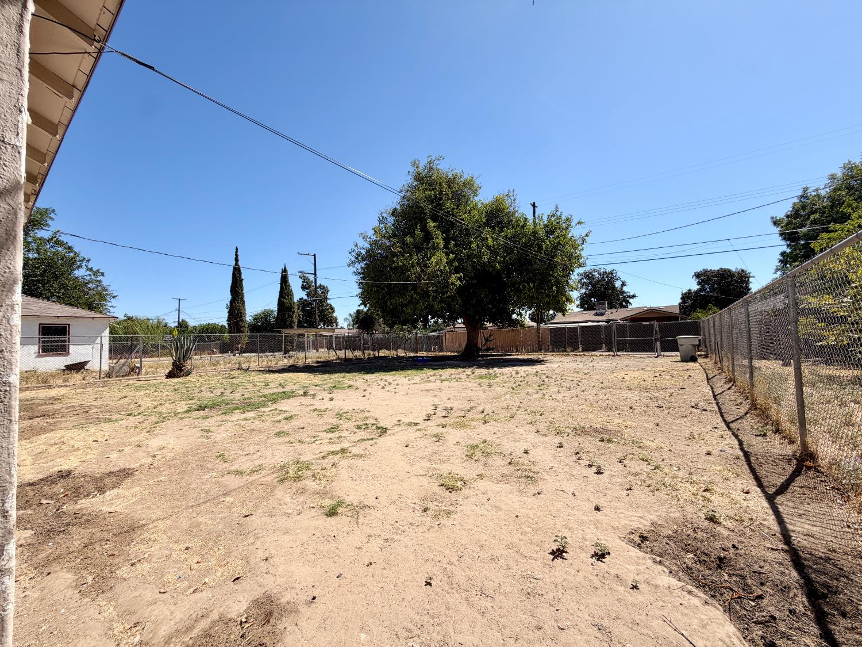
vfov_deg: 85.7
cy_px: 324
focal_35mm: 14
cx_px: 431
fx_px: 349
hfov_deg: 102.1
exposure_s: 1/955
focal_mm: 2.22
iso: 20
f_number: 2.2
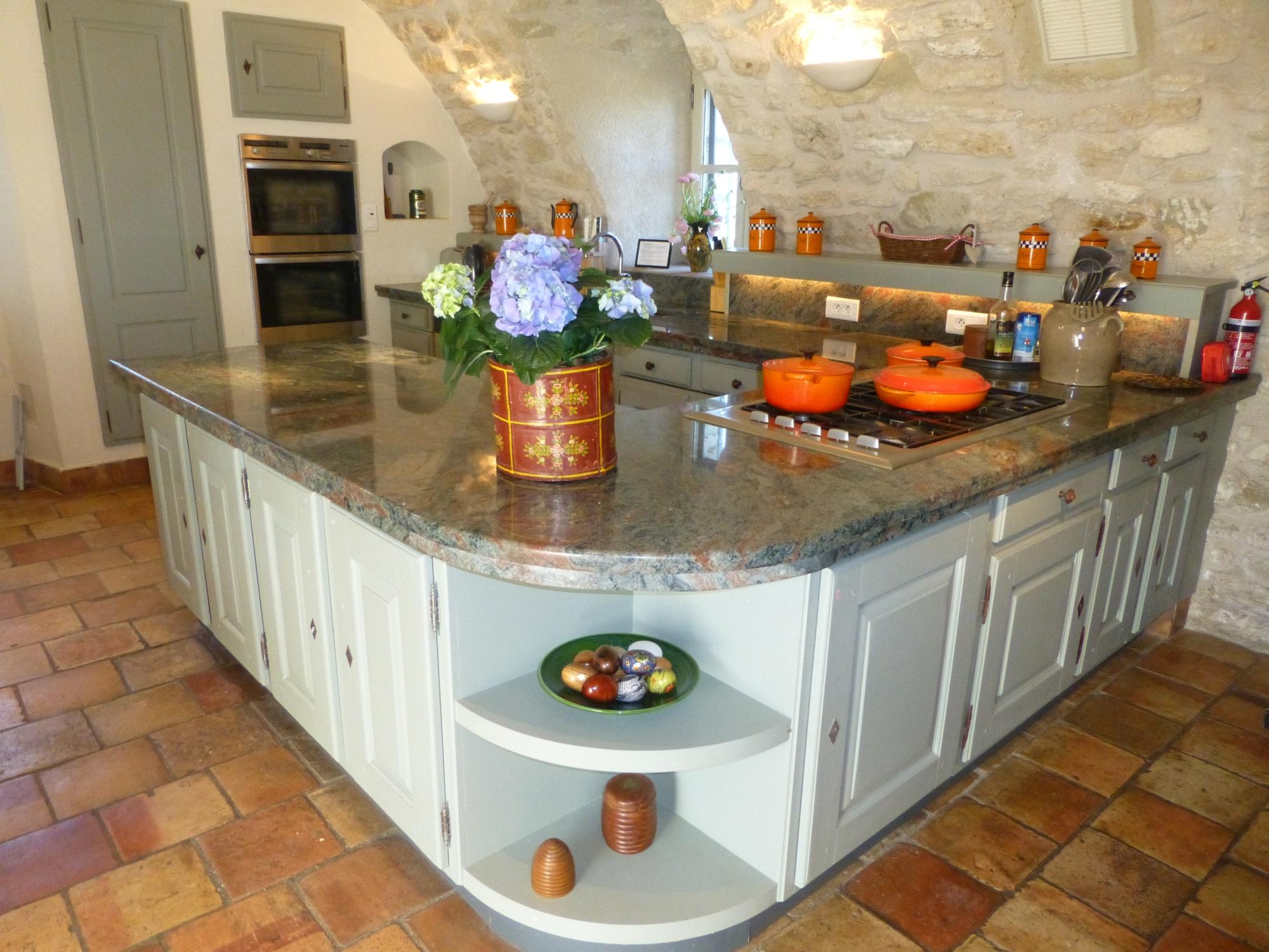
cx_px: 634
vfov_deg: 56.8
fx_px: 880
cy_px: 476
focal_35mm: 24
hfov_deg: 71.6
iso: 500
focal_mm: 4.3
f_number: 3.3
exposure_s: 1/60
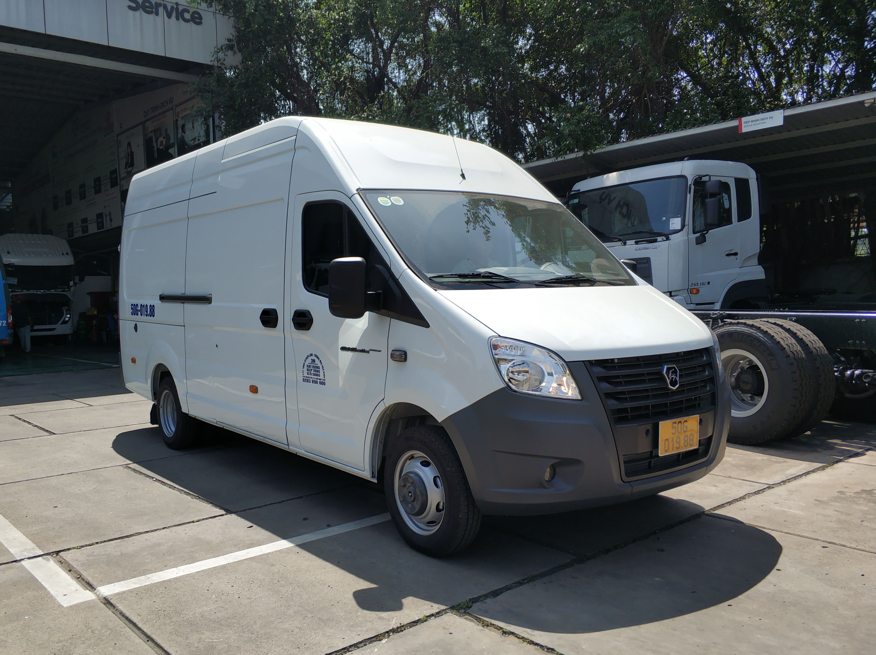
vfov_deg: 48.2
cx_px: 408
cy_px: 334
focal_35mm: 29
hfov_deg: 61.6
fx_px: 733
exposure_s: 1/1772
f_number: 1.8
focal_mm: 3.82
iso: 160
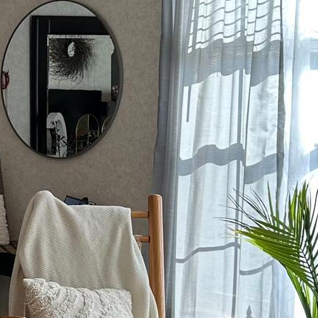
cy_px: 150
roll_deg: +0.0
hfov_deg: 15.9
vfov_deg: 17.2
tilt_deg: -2.8
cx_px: -144
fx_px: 1050
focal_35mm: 101
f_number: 1.78
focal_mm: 6.86
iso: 80
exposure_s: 1/317
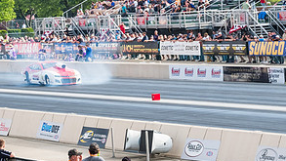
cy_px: 34
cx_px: 54
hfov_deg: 8.9
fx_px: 1828
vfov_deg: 5.0
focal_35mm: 241
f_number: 9
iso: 400
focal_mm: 77.3
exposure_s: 1/200
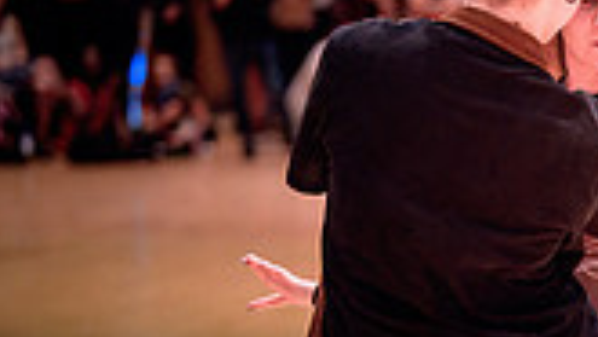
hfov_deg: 11.1
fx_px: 2919
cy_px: 350
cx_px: 979
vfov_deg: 6.6
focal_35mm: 184
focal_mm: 50
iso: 1600
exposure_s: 1/250
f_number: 1.4
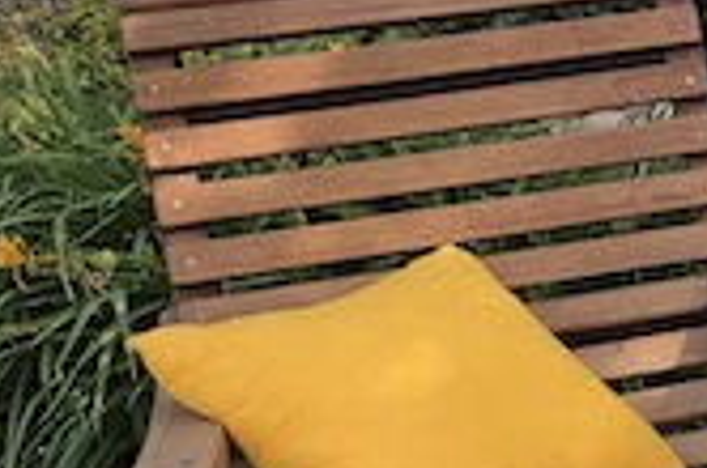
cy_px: 330
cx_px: 1567
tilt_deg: -23.5
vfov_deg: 10.3
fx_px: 2587
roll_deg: -0.4
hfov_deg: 12.8
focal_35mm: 132
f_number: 1.8
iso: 20
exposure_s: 1/144
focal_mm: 4
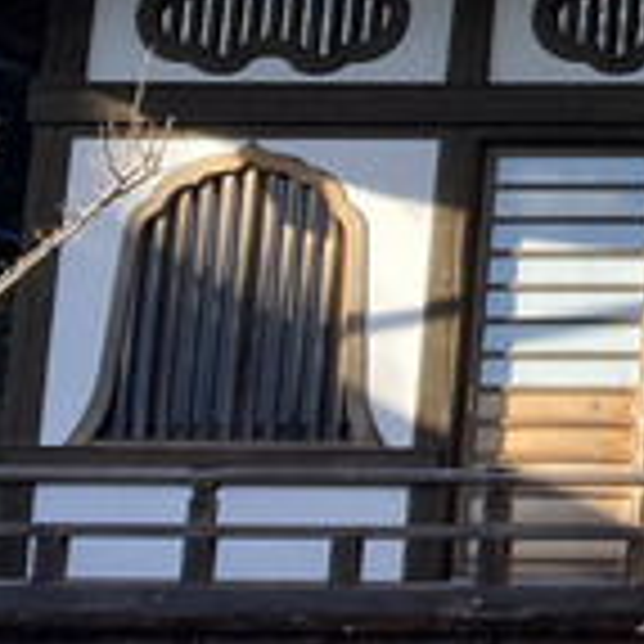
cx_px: 1405
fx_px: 3641
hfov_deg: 9.3
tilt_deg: +16.1
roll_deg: -1.6
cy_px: -243
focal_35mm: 173
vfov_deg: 9.9
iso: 20
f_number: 1.8
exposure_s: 1/706
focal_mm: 3.99
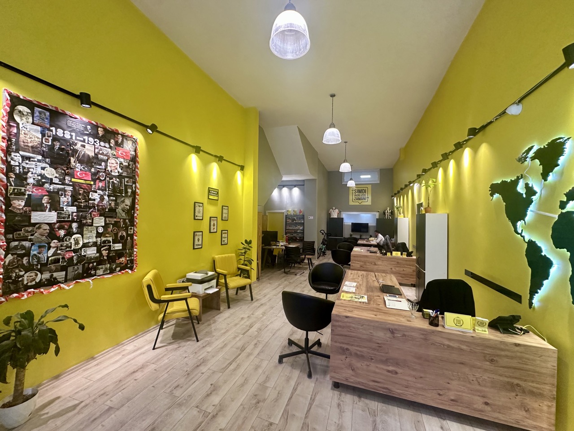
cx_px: 287
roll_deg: -1.0
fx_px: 232
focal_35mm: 14
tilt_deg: +1.0
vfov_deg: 85.7
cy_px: 216
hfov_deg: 102.1
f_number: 2.2
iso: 250
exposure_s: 1/100
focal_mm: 2.22
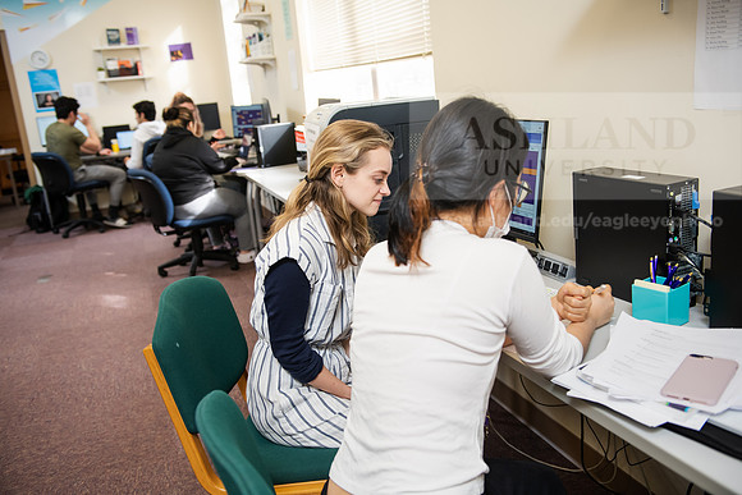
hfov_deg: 58.7
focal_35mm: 32
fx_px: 660
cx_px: 371
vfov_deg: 41.1
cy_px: 248
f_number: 3.5
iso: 800
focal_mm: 32
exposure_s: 1/160
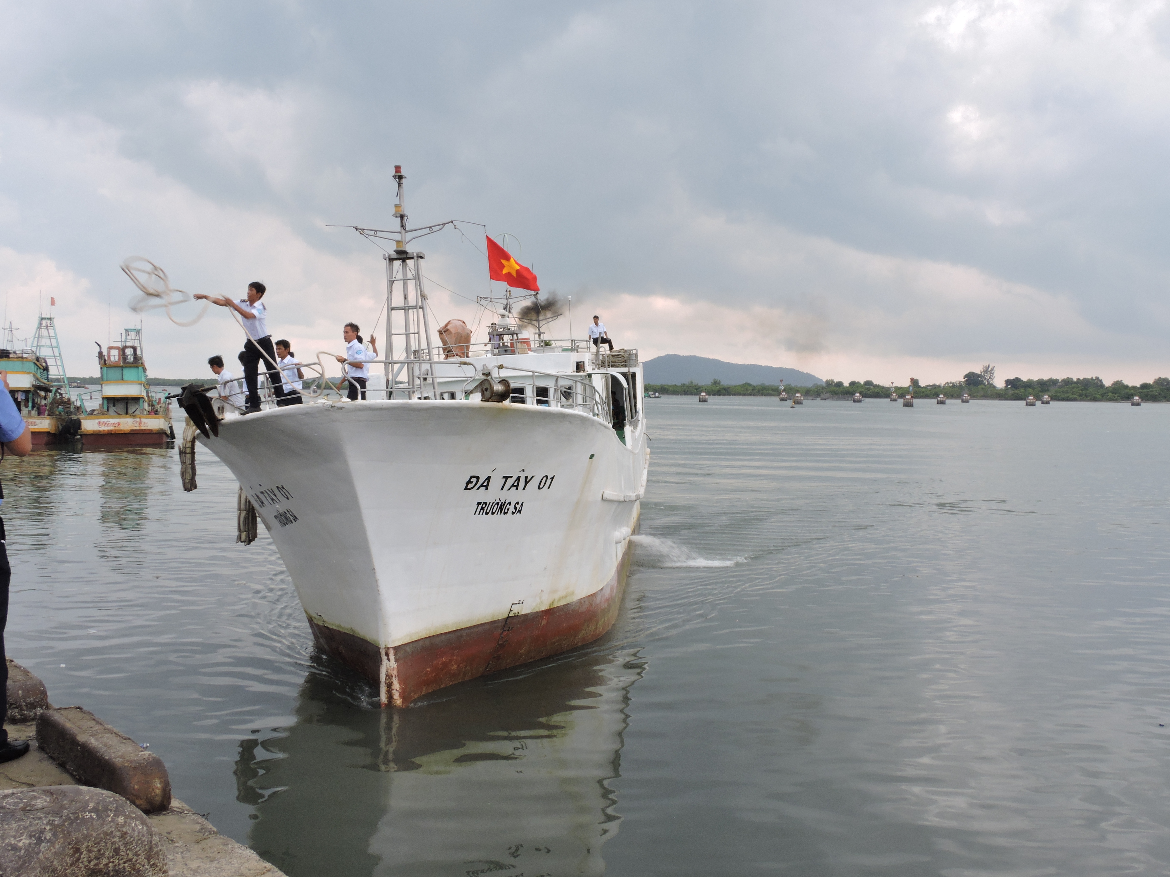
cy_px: 438
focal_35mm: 35
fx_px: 1183
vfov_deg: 40.7
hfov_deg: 52.6
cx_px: 585
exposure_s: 1/60
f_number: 7.6
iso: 100
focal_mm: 6.3
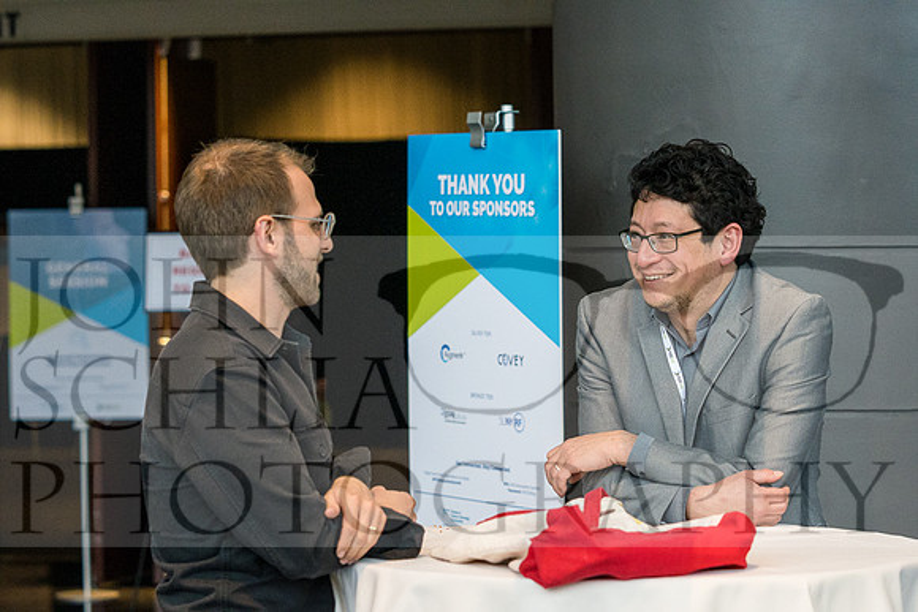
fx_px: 2704
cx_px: 459
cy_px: 306
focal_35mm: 106
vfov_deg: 12.9
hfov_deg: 19.3
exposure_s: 1/250
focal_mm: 71
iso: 3200
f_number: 3.5
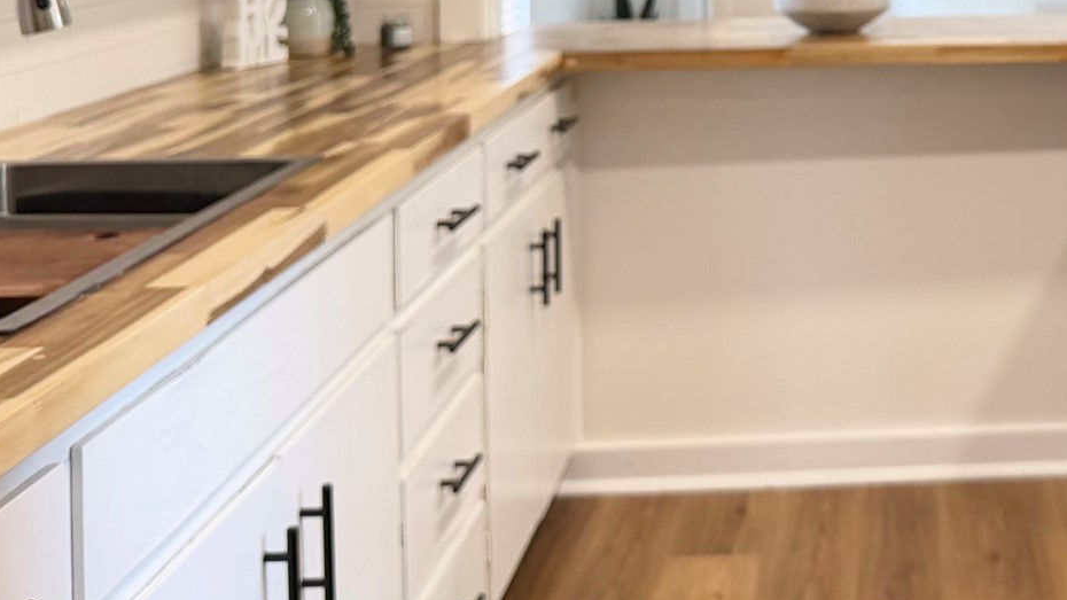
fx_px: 1528
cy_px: -103
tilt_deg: -1.3
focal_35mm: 54
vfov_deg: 20.9
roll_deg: +0.7
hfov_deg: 36.6
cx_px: 914
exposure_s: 1/120
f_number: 1.78
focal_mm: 6.76
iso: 200
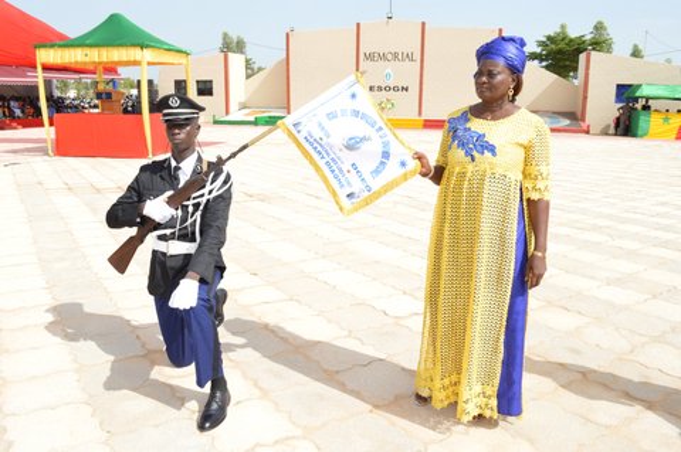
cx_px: 340
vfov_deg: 47.8
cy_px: 226
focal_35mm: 27
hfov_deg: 67.4
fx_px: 510
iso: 200
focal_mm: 18
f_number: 11
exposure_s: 1/200
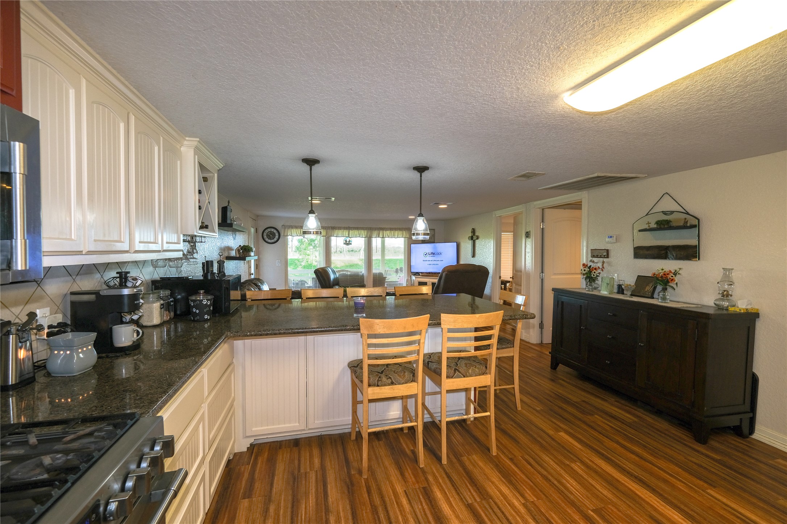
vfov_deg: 77.3
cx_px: 394
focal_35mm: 15
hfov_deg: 100.4
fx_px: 328
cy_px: 262
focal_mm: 10
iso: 320
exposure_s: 1/60
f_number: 4.5
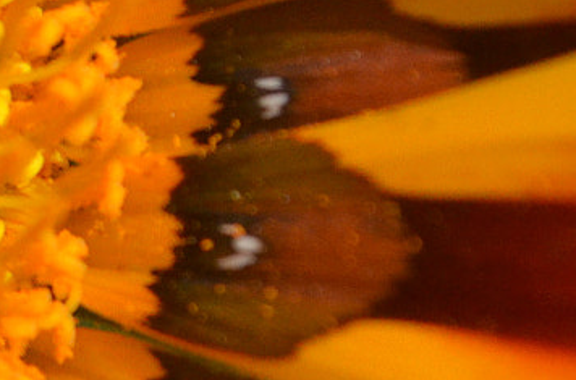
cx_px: -343
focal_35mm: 371
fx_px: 5922
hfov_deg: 5.5
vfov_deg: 3.7
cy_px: -4
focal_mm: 55
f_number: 8
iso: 1250
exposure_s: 1/4000
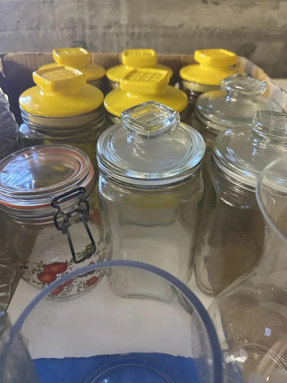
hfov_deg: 56.8
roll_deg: -1.0
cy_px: 192
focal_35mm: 24
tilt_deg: -38.7
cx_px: 144
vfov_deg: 71.6
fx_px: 265
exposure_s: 1/50
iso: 800
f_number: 1.78
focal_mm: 6.86
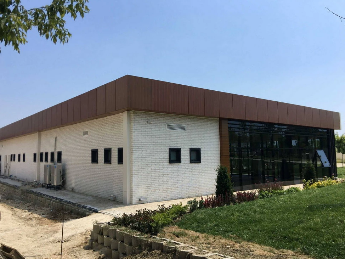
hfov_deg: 59.9
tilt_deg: +7.7
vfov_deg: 46.8
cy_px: 130
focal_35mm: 30
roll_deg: +0.1
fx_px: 299
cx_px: 169
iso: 25
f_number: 2.2
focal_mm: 4.15
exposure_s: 1/1570
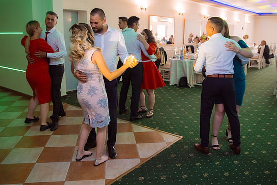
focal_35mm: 34
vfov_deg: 38.5
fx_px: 264
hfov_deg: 55.4
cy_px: 76
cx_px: 138
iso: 1250
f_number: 2.8
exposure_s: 1/125
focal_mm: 29
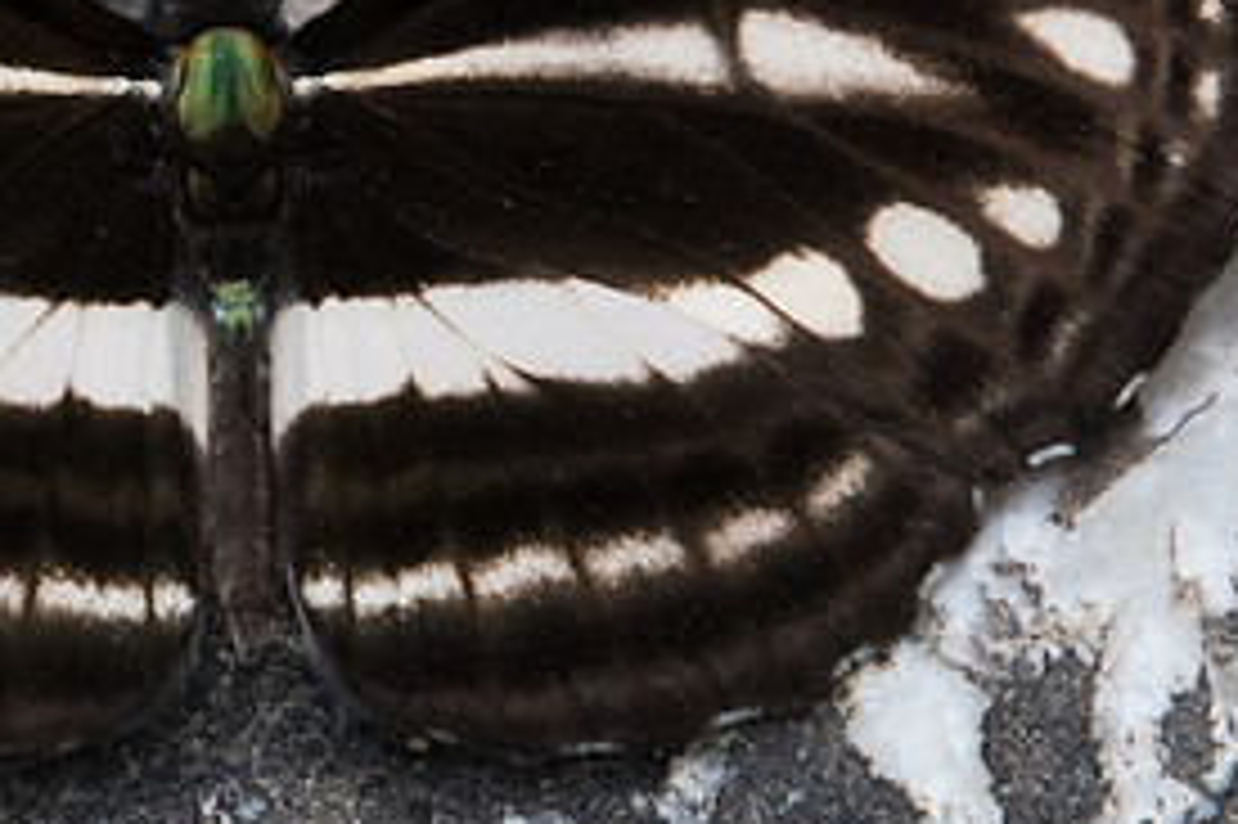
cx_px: 324
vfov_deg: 0.6
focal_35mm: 2142
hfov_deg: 1.0
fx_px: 73614
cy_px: 210
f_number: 9
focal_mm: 400
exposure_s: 1/320
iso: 1000
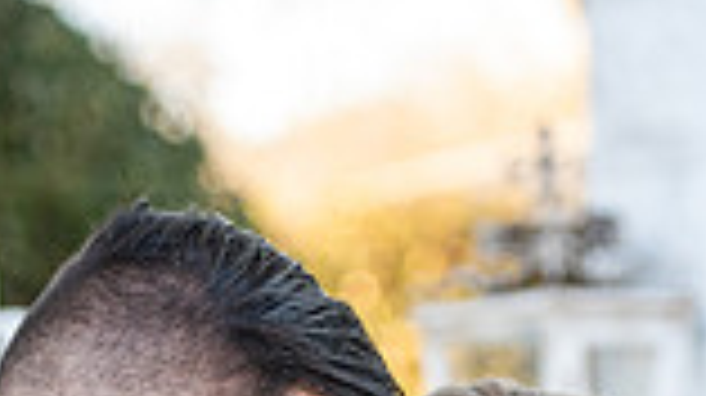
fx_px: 5069
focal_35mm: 271
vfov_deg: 4.4
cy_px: 958
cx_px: 396
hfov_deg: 8.0
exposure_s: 1/320
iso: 200
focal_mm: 90
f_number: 3.5
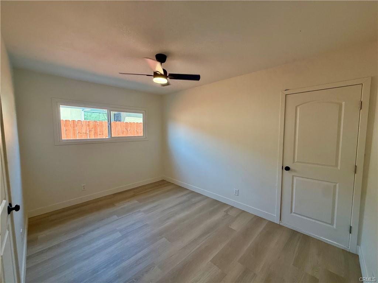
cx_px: 189
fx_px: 153
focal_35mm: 14
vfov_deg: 85.7
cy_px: 142
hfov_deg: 102.1
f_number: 2.2
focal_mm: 2.22
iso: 100
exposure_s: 1/100
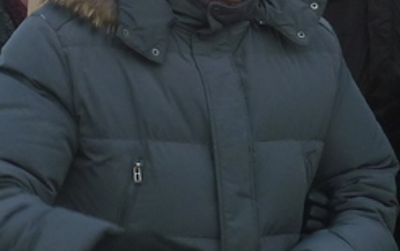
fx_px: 2574
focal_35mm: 236
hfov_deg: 8.9
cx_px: 146
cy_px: -162
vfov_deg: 5.5
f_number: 3.3
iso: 80
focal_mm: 8.6
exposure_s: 1/320
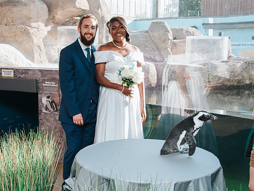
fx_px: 367
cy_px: 102
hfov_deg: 38.1
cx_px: 114
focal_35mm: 50
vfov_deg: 29.1
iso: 180
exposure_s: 1/125
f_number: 5.6
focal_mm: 38
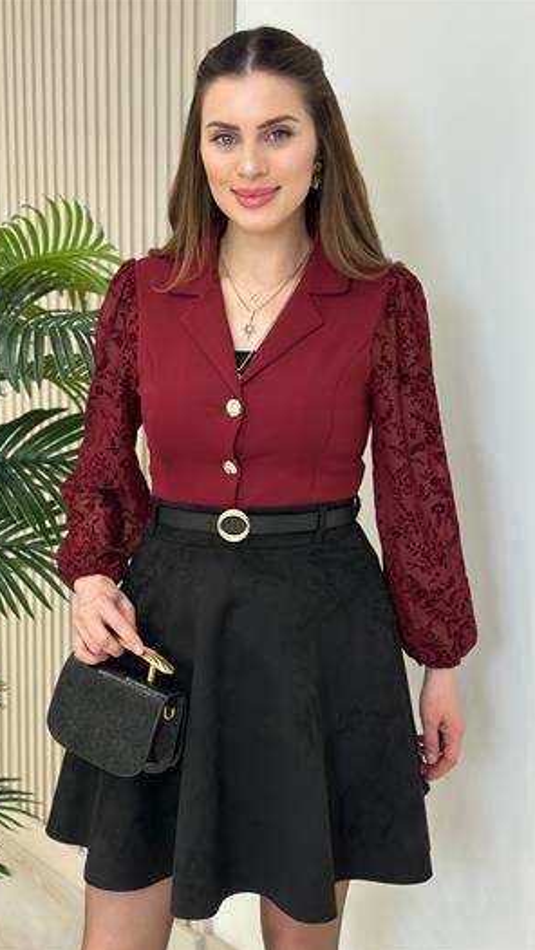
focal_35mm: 53
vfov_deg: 39.2
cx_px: 249
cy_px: 472
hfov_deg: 22.6
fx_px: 1336
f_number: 1.78
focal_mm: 6.86
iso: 64
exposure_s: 1/111
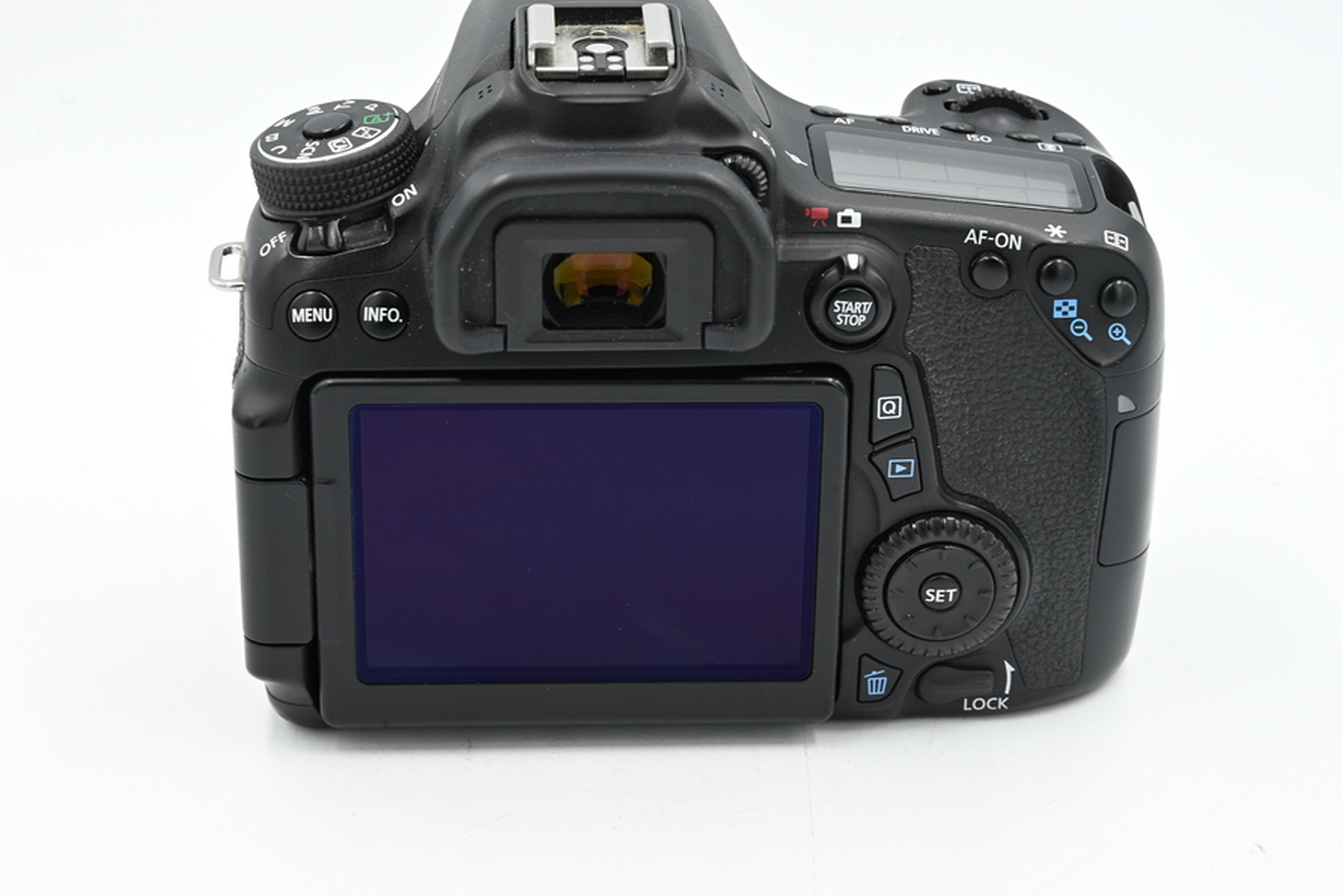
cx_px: 702
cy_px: 413
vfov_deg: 16.5
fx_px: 3097
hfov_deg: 24.5
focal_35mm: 83
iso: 100
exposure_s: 1/10
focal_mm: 74
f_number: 14
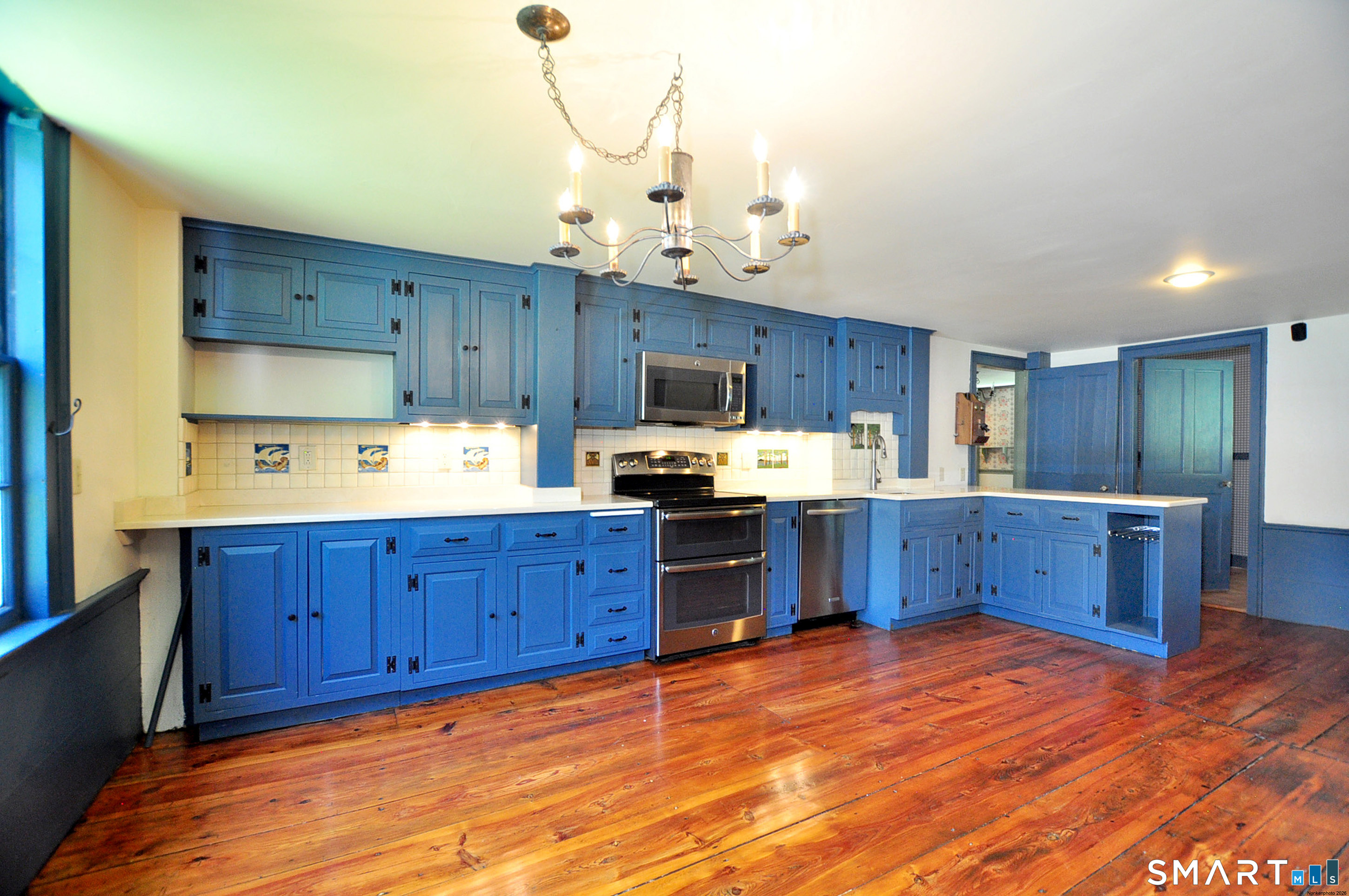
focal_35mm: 15
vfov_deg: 77.2
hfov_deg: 100.5
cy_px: 448
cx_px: 674
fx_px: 561
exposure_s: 1/50
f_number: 4
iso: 800
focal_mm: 10
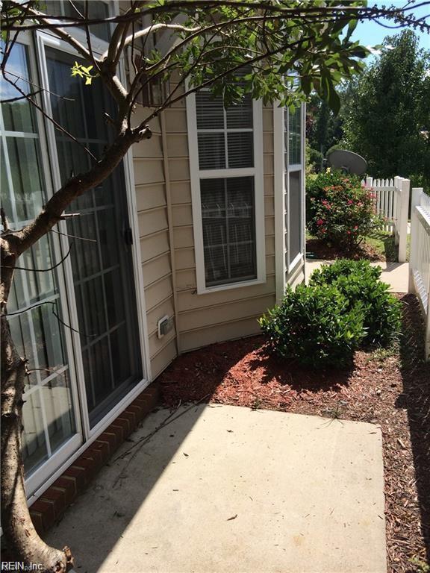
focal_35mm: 30
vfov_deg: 60.0
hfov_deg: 46.8
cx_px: 215
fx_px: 497
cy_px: 286
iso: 32
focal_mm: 4.12
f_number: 2.2
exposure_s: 1/1709
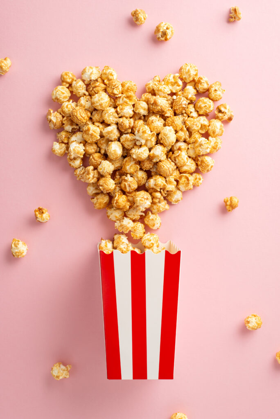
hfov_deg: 27.0
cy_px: 210
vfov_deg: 39.6
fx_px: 583
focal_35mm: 50
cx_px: 140
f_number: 8
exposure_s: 1/125
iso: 100
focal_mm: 50
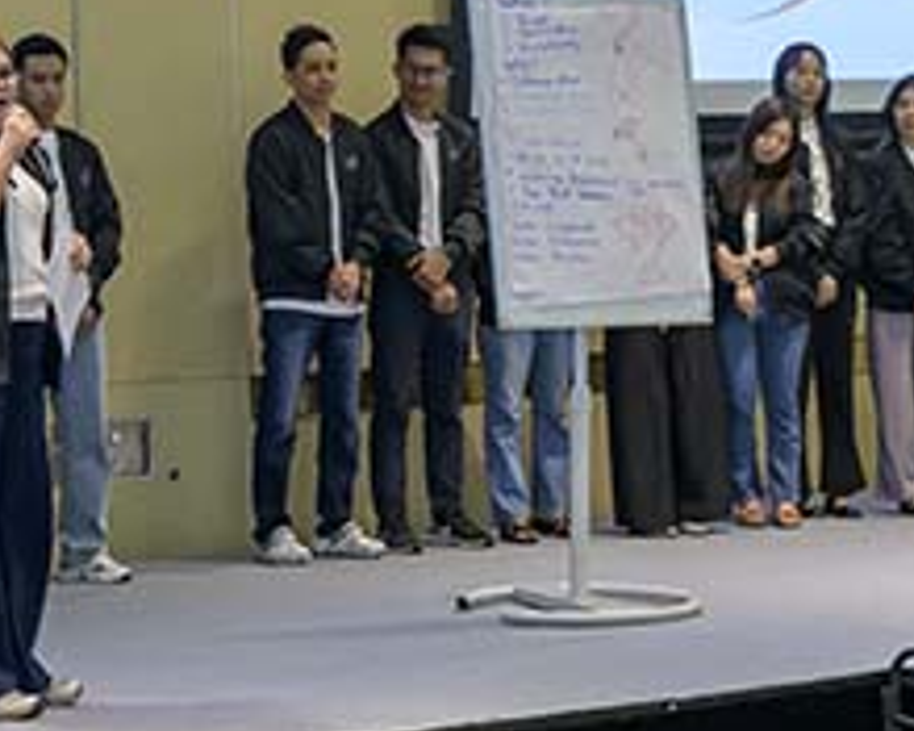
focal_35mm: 138
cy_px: 79
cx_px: -88
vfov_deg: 11.1
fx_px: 3733
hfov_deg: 13.7
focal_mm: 33.5
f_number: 4.5
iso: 1400
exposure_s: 1/200
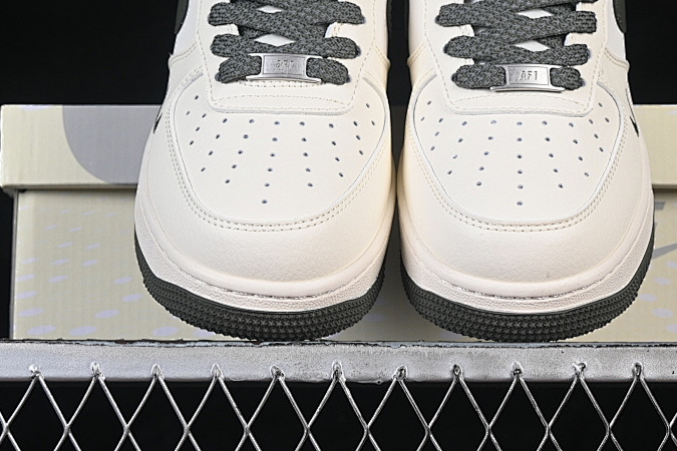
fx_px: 2256
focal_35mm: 120
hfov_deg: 17.0
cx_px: 414
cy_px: 117
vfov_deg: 11.4
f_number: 8
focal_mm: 50
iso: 160
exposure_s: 1/80
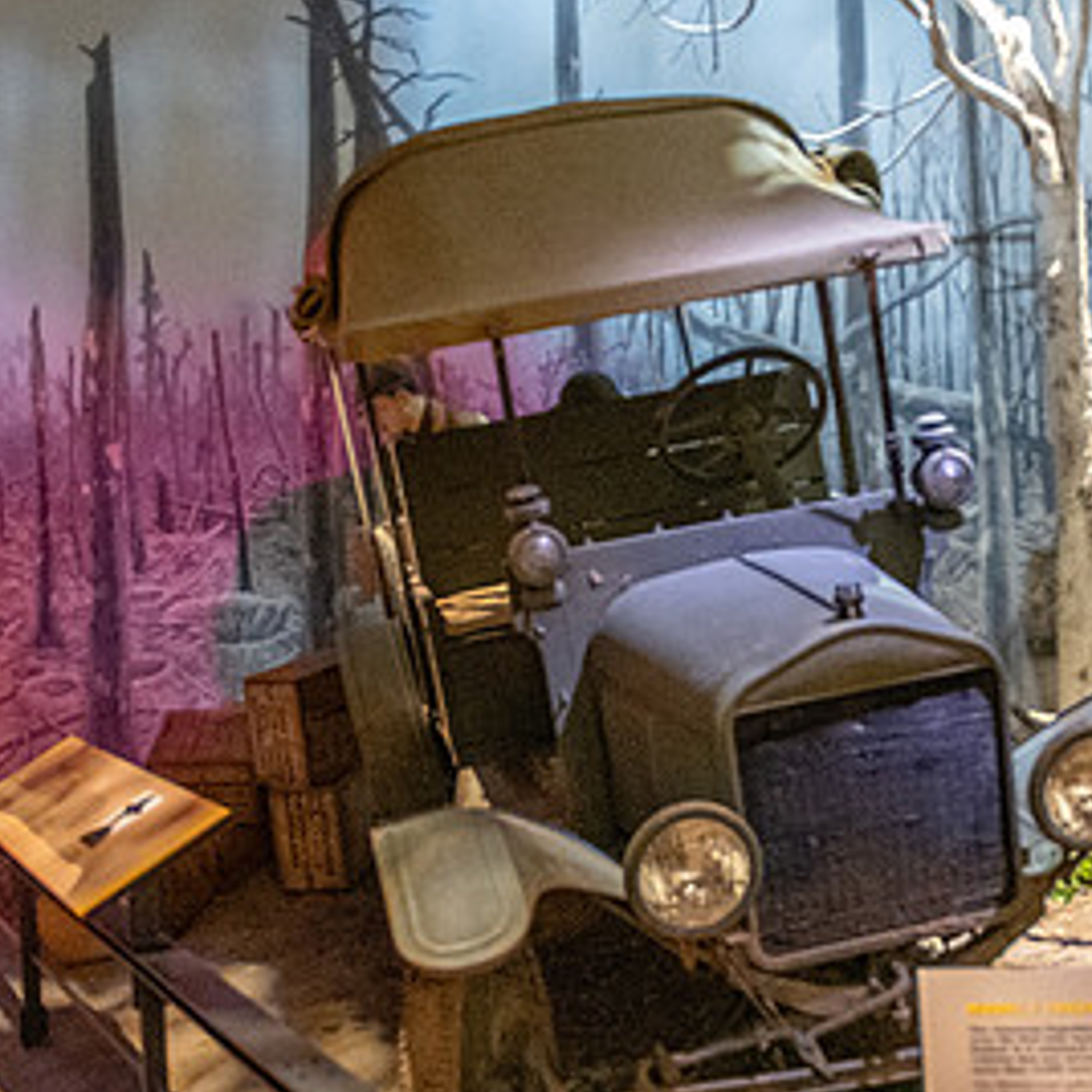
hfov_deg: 36.7
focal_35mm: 46
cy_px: 613
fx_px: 1642
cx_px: 656
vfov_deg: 36.7
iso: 6400
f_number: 2.8
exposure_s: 1/100
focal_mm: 16
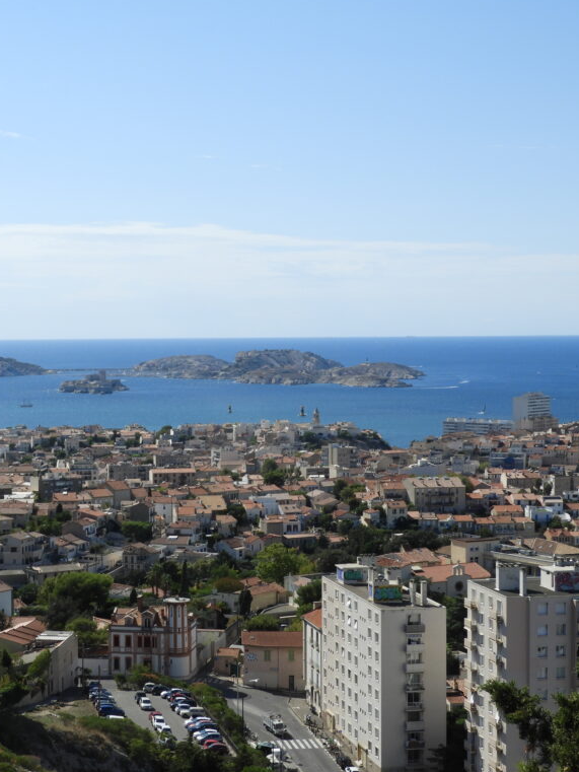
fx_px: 1650
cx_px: 154
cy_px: 383
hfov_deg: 19.8
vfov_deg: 26.3
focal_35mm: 74
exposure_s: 1/1250
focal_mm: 9.9
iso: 100
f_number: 4
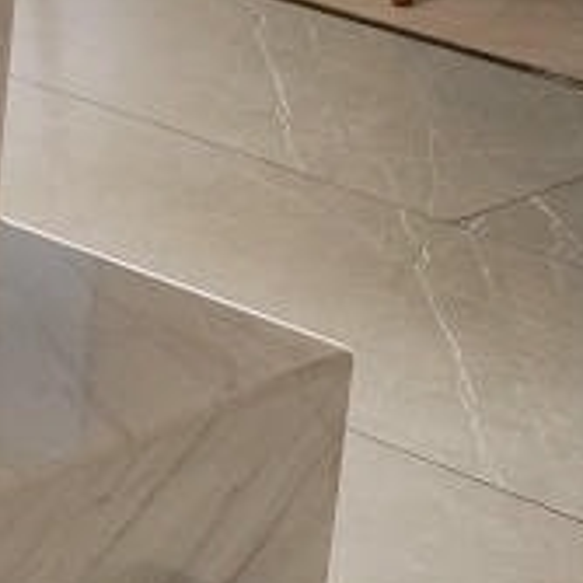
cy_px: -485
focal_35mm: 171
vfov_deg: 9.7
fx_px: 3258
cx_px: -1159
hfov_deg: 8.5
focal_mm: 28
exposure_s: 1/160
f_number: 3.2
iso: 1600
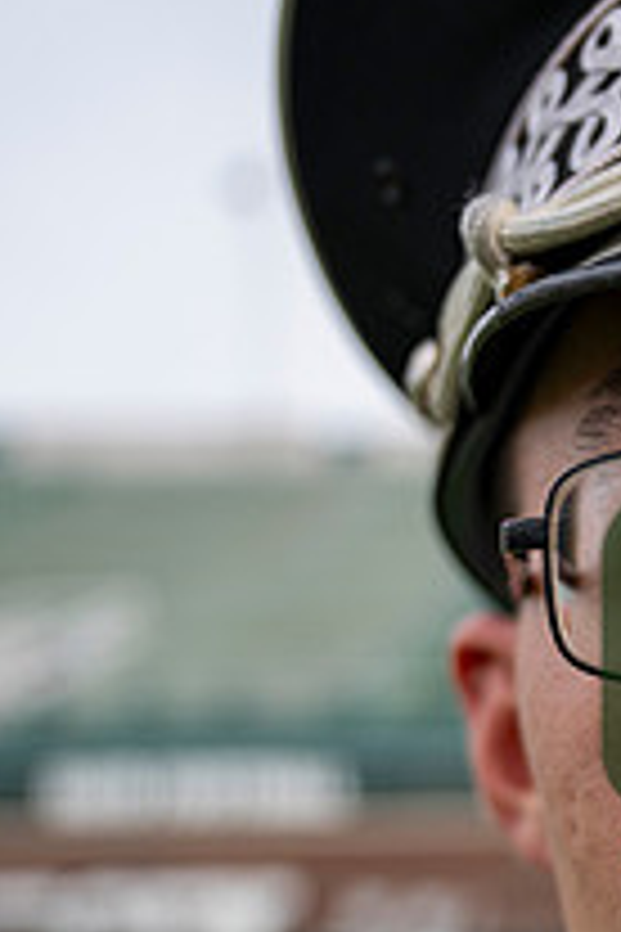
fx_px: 1889
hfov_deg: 16.9
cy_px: 700
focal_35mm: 73
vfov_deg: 27.3
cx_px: 940
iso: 125
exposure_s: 1/500
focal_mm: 26
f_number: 2.8
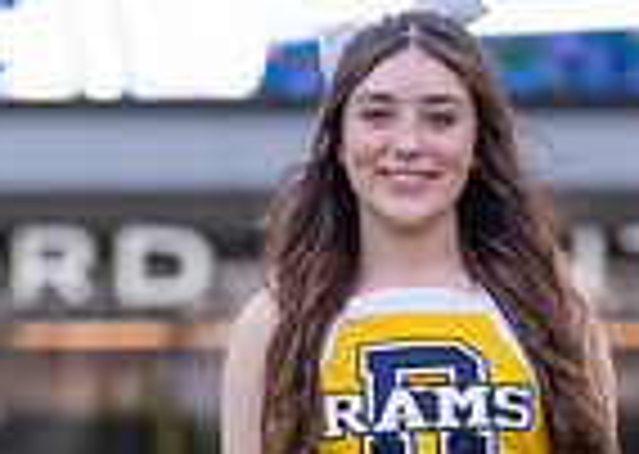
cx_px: 457
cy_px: 754
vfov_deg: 6.3
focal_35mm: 225
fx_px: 4078
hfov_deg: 9.0
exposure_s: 1/400
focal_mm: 50
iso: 100
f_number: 1.2
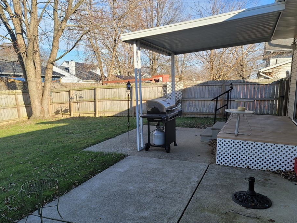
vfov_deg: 49.7
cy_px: 121
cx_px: 153
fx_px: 240
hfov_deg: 63.4
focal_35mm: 28
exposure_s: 1/377
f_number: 1.8
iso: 20
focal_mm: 7
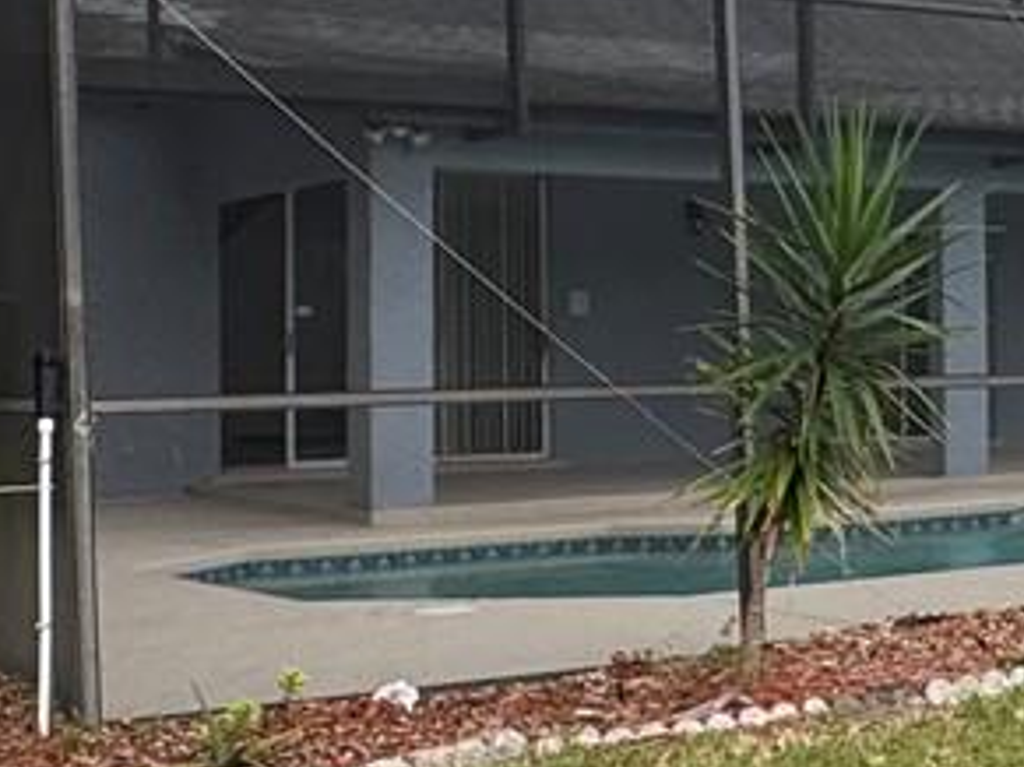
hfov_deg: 23.4
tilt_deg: +3.8
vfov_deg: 19.1
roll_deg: +2.2
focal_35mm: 77
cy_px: 278
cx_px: 1203
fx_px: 2277
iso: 40
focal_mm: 2.22
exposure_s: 1/281
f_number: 2.2
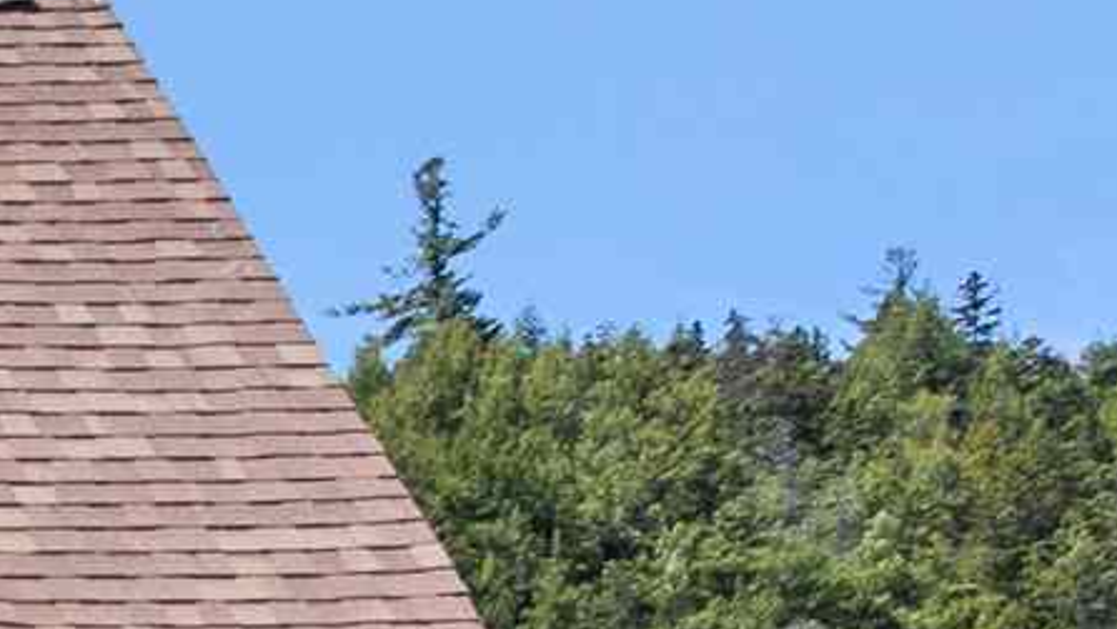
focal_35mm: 180
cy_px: 2519
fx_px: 5332
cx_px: -1648
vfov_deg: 5.8
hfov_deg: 10.2
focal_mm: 12.29
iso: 120
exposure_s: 1/1000
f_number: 2.8
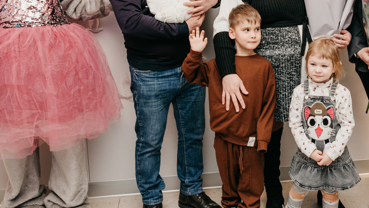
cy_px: 37
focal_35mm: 51
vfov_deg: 23.1
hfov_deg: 40.0
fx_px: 499
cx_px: 252
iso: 320
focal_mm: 24
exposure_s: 1/160
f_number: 4
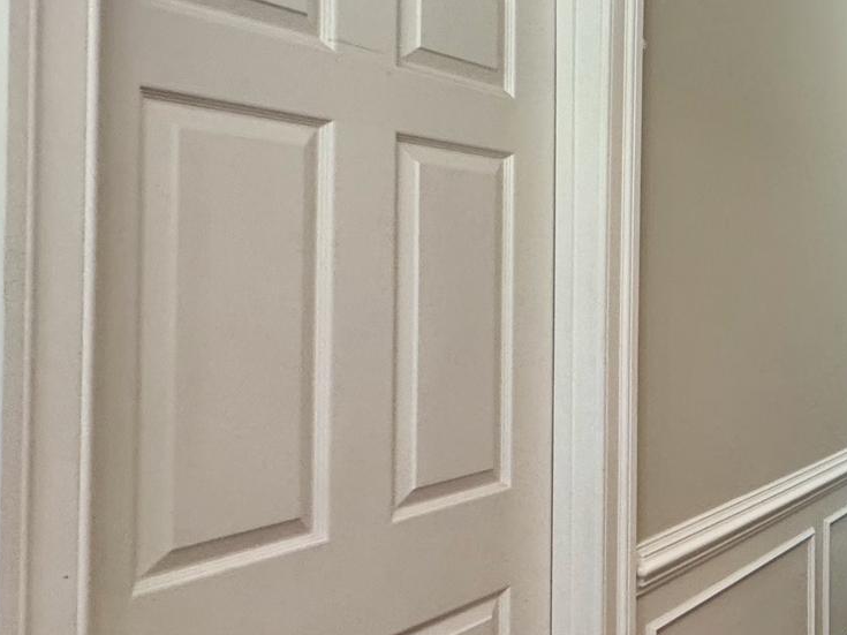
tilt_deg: +0.2
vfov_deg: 36.7
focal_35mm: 39
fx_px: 954
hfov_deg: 32.2
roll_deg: -0.8
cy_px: 275
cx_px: 1165
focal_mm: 2.22
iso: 250
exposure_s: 1/120
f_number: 2.2
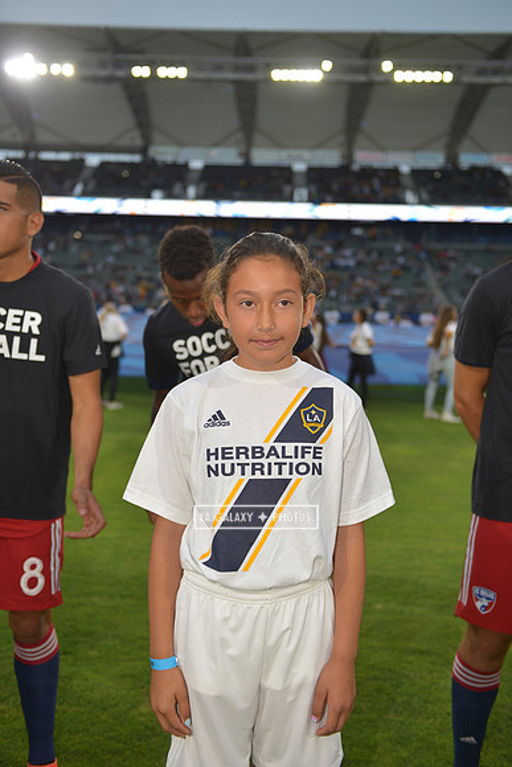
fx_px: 810
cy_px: 384
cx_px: 256
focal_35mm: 38
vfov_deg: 50.7
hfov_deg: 35.1
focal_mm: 38
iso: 250
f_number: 2.8
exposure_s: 1/250
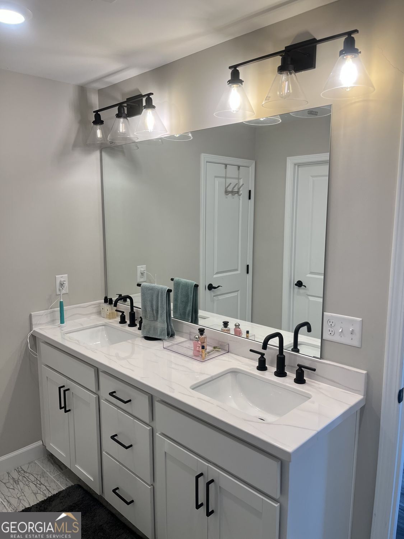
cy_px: 270
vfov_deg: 67.3
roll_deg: +0.3
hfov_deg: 53.1
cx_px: 202
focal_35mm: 26
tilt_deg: -8.0
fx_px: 405
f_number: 1.6
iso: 40
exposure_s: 1/120
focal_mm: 5.1
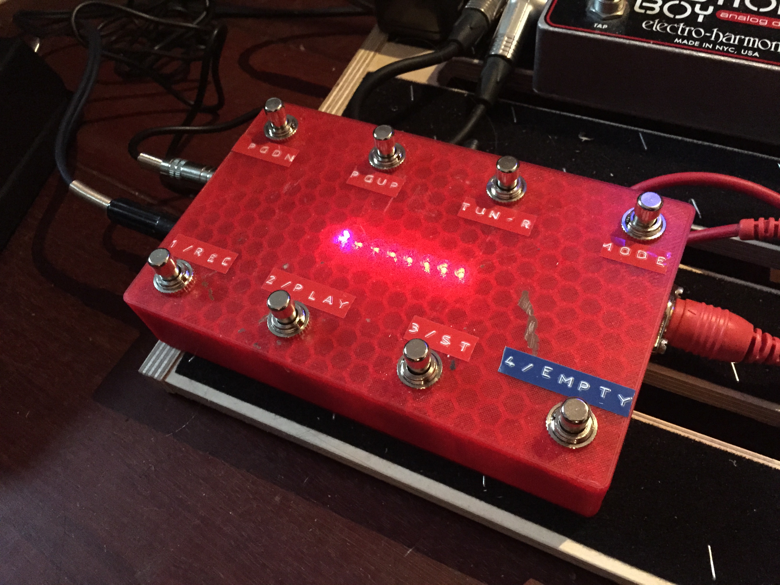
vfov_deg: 48.2
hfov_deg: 61.7
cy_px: 292
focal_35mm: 29
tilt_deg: -46.7
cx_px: 390
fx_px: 653
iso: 1250
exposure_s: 1/15
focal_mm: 4.15
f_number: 2.2
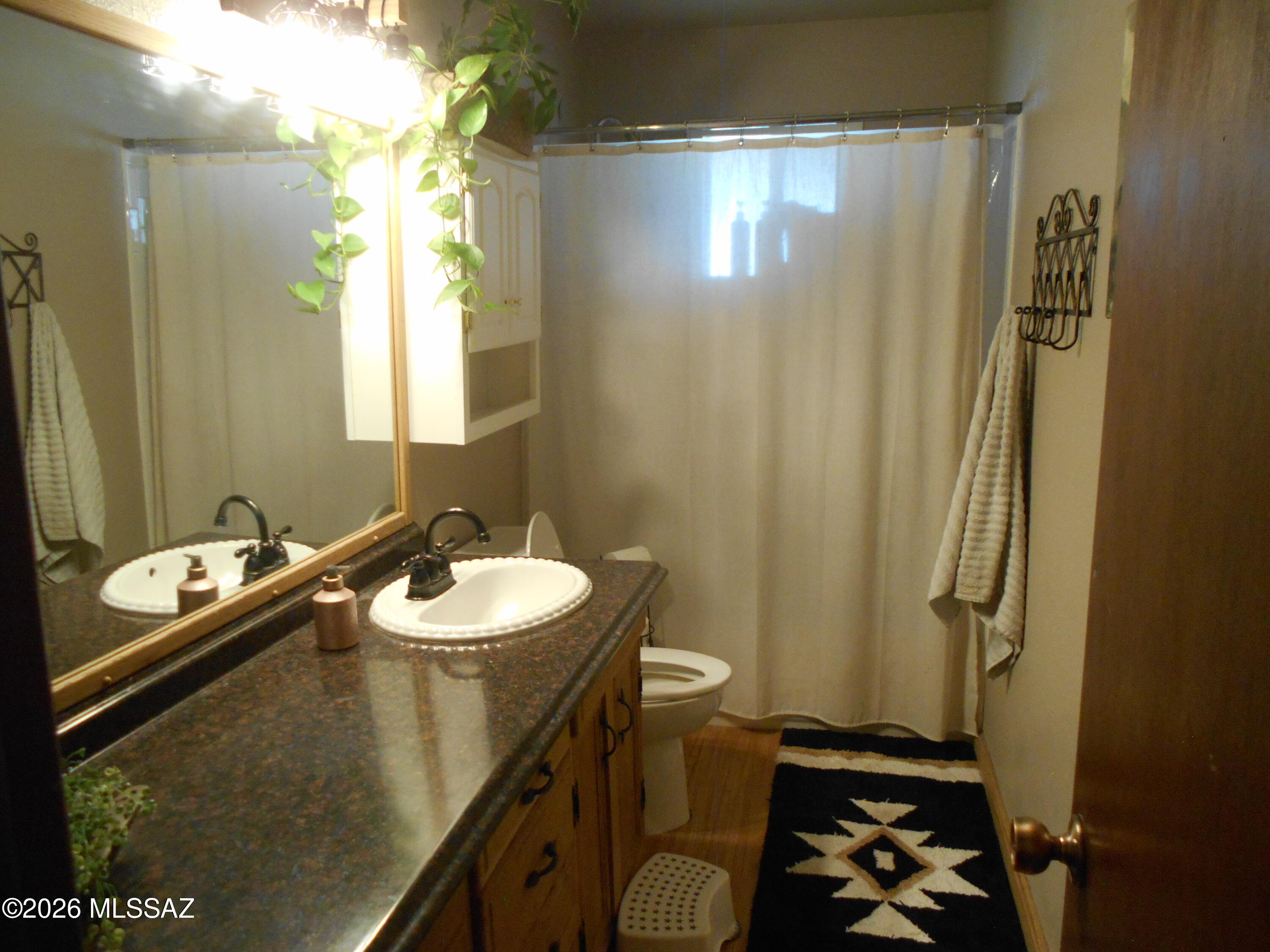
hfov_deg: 67.3
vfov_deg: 53.1
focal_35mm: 26
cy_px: 476
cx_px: 635
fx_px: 954
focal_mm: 4.6
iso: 360
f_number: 3.2
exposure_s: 1/30
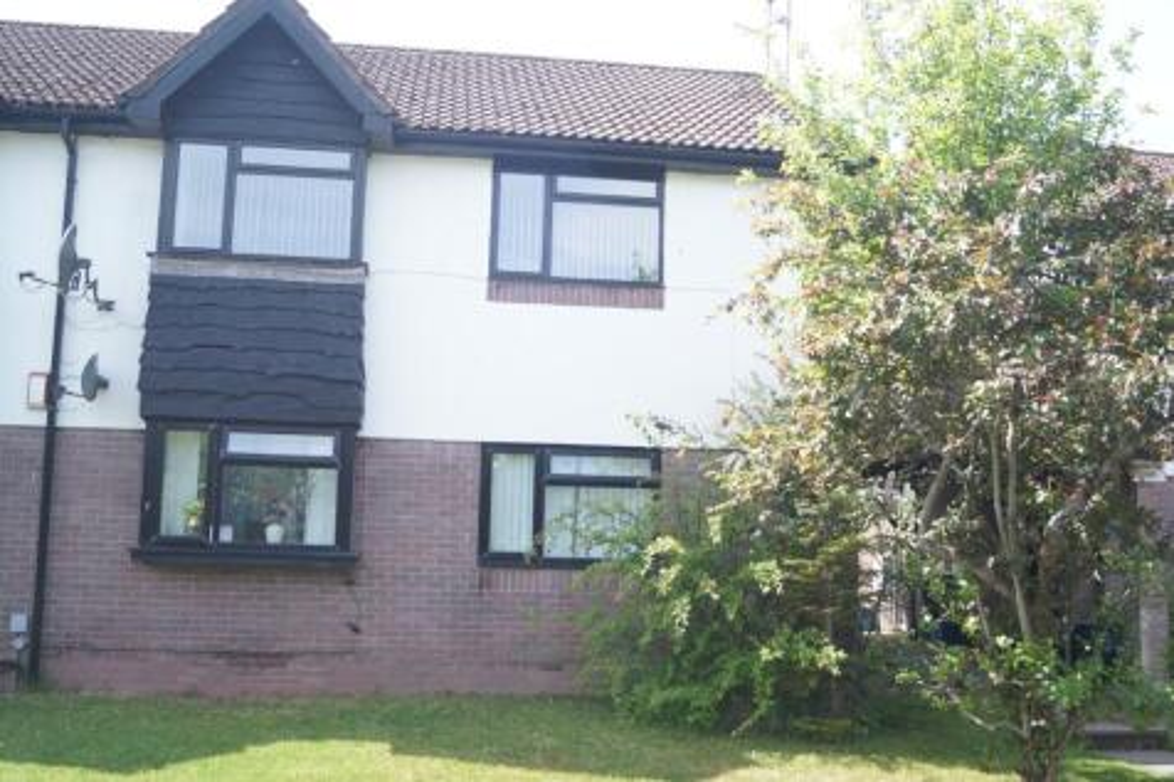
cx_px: 587
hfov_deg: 53.1
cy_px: 391
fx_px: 1174
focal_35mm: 36
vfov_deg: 36.8
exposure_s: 1/160
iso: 100
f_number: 4
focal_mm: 24
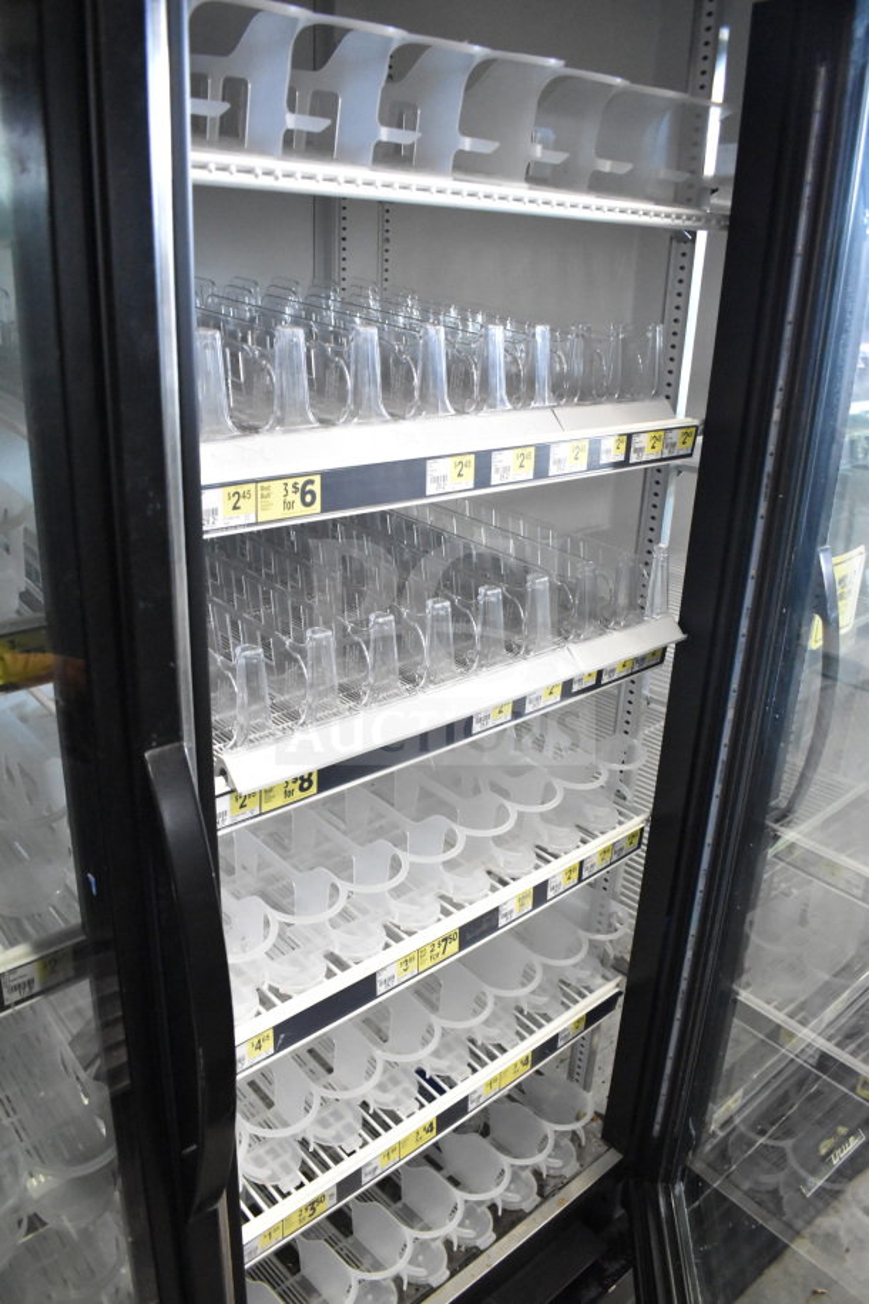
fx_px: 978
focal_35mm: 27
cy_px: 652
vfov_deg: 67.4
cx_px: 434
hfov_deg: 47.9
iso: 6400
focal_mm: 18
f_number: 4.5
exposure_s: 1/80
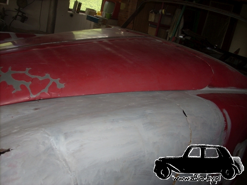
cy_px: 92
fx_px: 264
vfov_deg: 38.7
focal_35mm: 37
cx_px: 124
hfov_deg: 50.1
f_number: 2.8
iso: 64
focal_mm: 6.2
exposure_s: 1/60
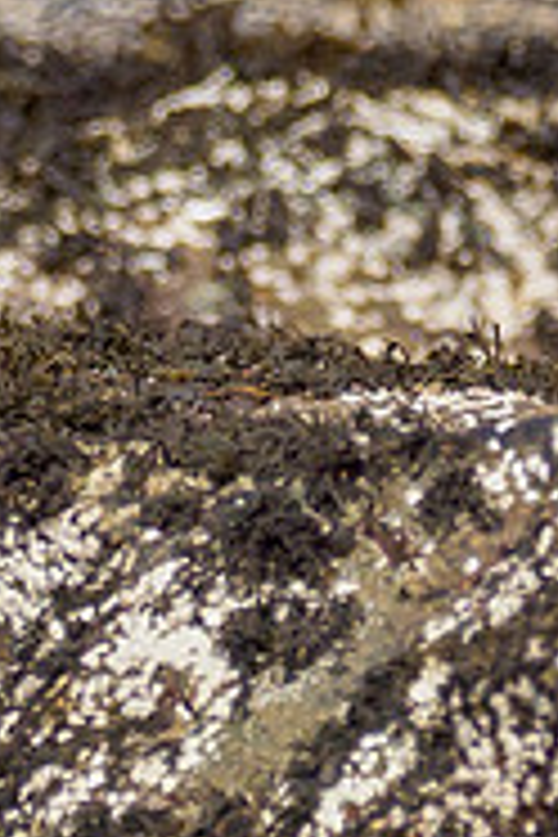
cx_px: 922
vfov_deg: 0.5
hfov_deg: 0.4
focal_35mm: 3801
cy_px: 211
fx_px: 88366
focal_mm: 300
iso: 500
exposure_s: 1/2000
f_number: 4
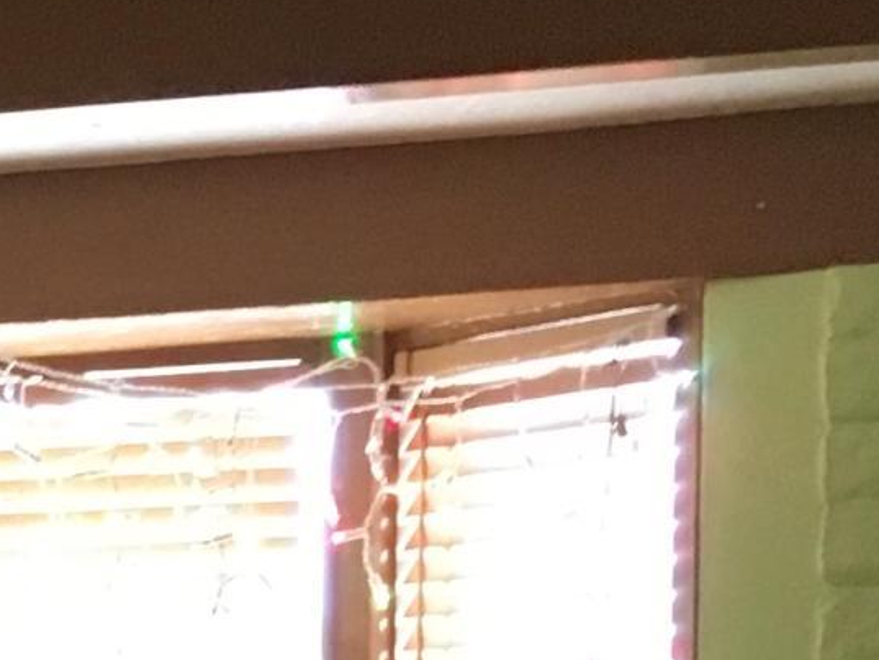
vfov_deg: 8.8
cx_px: -796
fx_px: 4115
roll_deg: +2.7
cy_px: 1217
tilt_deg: -6.0
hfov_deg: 11.2
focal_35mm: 162
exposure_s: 1/15
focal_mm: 4.15
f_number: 2.2
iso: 200
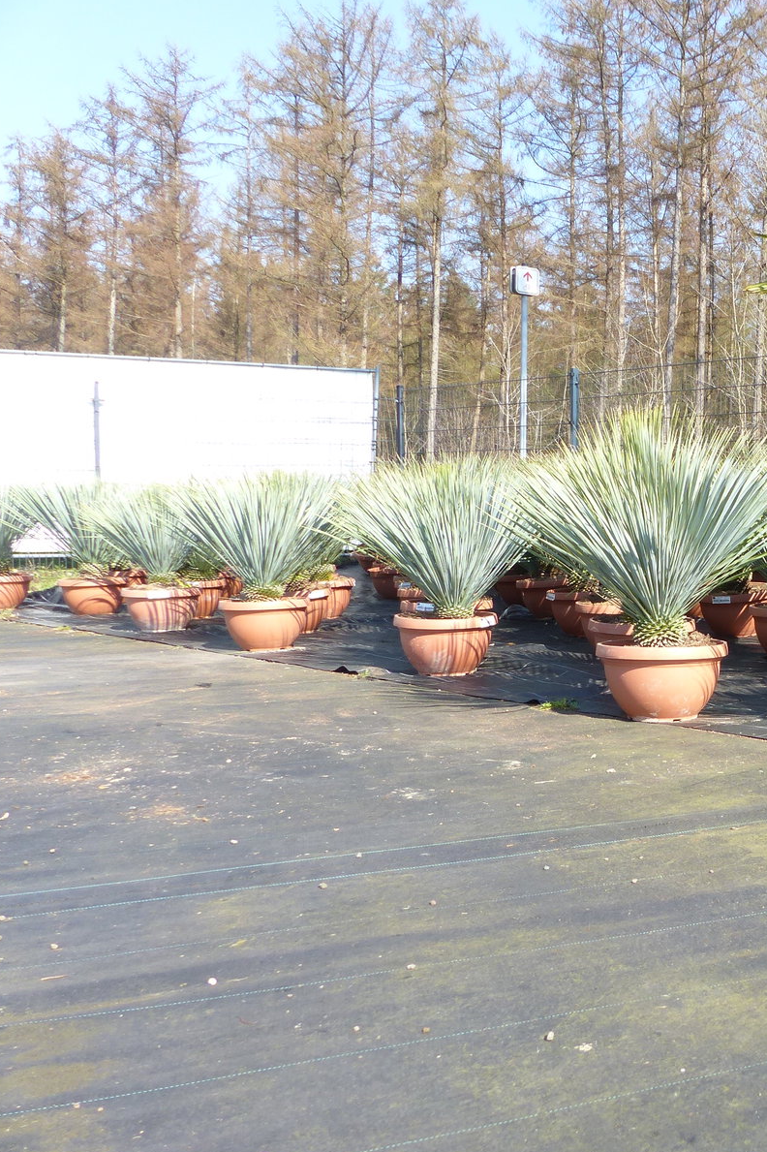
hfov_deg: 34.8
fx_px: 1119
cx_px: 745
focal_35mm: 35
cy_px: 577
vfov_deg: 54.4
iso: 100
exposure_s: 1/250
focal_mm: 4.5
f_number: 4
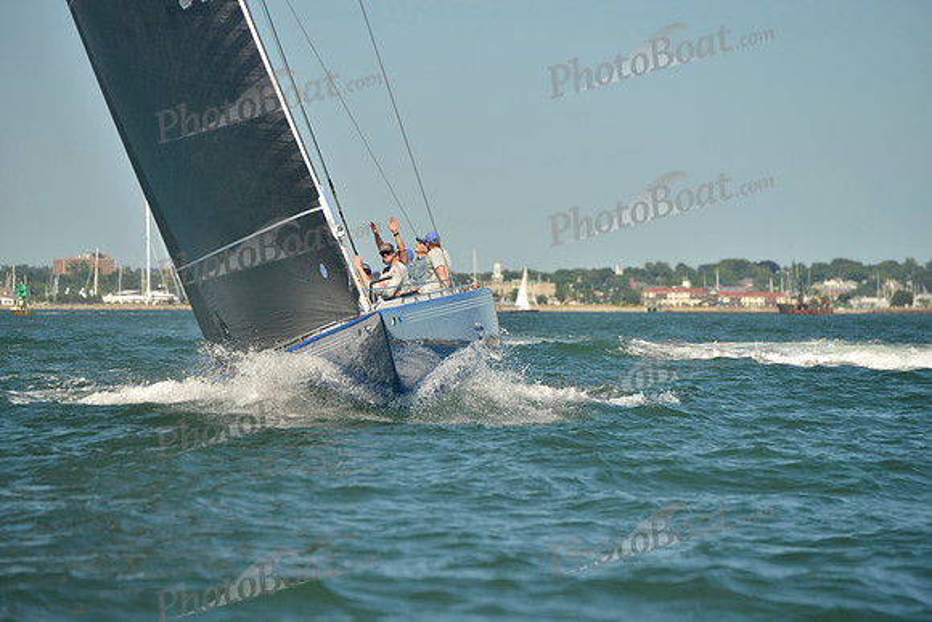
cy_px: 311
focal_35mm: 200
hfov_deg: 10.3
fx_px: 5179
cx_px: 466
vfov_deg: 6.9
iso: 280
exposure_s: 1/800
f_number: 6.3
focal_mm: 200
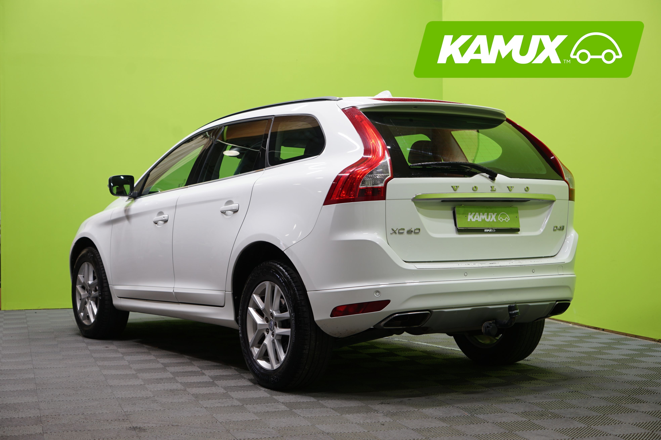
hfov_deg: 36.2
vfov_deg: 24.6
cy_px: 220
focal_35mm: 55
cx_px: 330
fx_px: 1010
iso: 125
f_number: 5
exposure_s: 1/13
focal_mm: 55
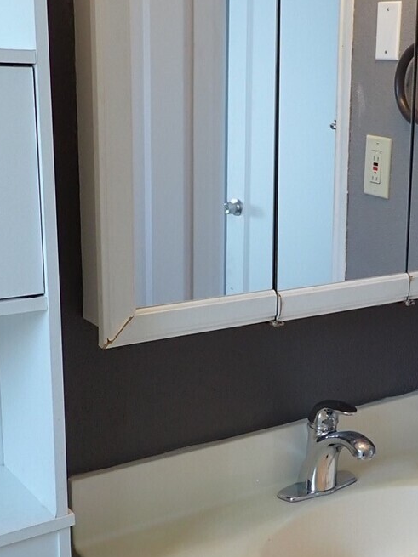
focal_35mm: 55
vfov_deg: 34.9
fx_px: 886
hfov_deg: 25.7
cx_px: 379
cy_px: 276
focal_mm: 4.5
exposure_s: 1/60
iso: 200
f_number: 2
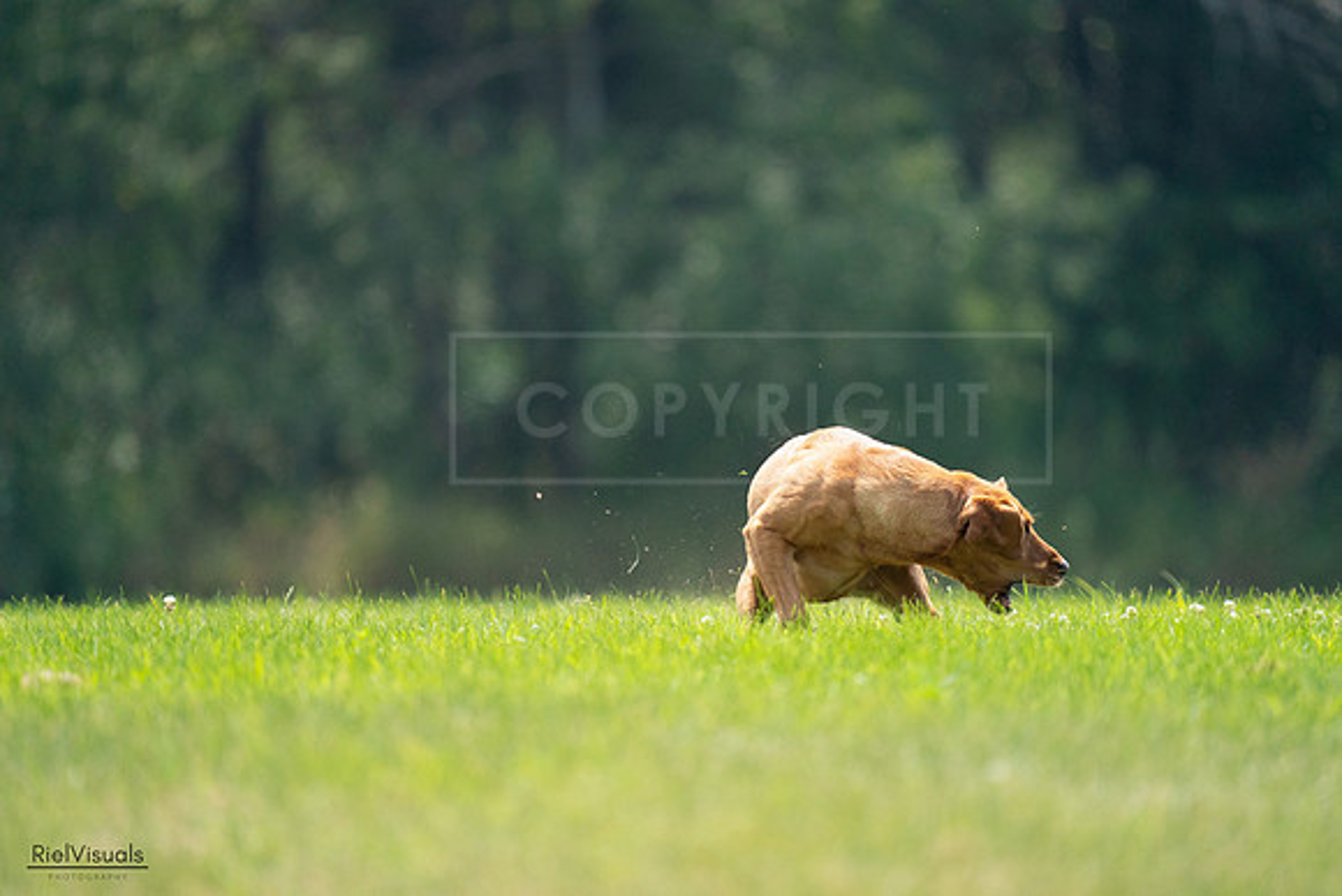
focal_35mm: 600
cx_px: 671
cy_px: 448
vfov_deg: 2.3
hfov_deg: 3.4
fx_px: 22371
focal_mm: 600
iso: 2500
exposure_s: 1/4000
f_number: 6.3
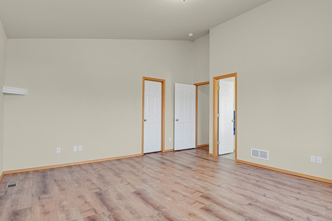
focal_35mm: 19
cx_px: 178
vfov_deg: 64.5
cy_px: 110
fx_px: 175
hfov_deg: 86.8
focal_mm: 17
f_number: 8
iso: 250
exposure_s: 2
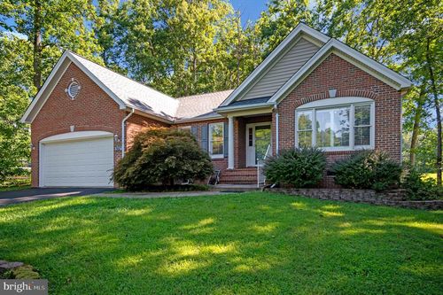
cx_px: 222
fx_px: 240
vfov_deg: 63.2
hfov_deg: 85.4
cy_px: 148
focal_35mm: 20
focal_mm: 19.5
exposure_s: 1/250
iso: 280
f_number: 4
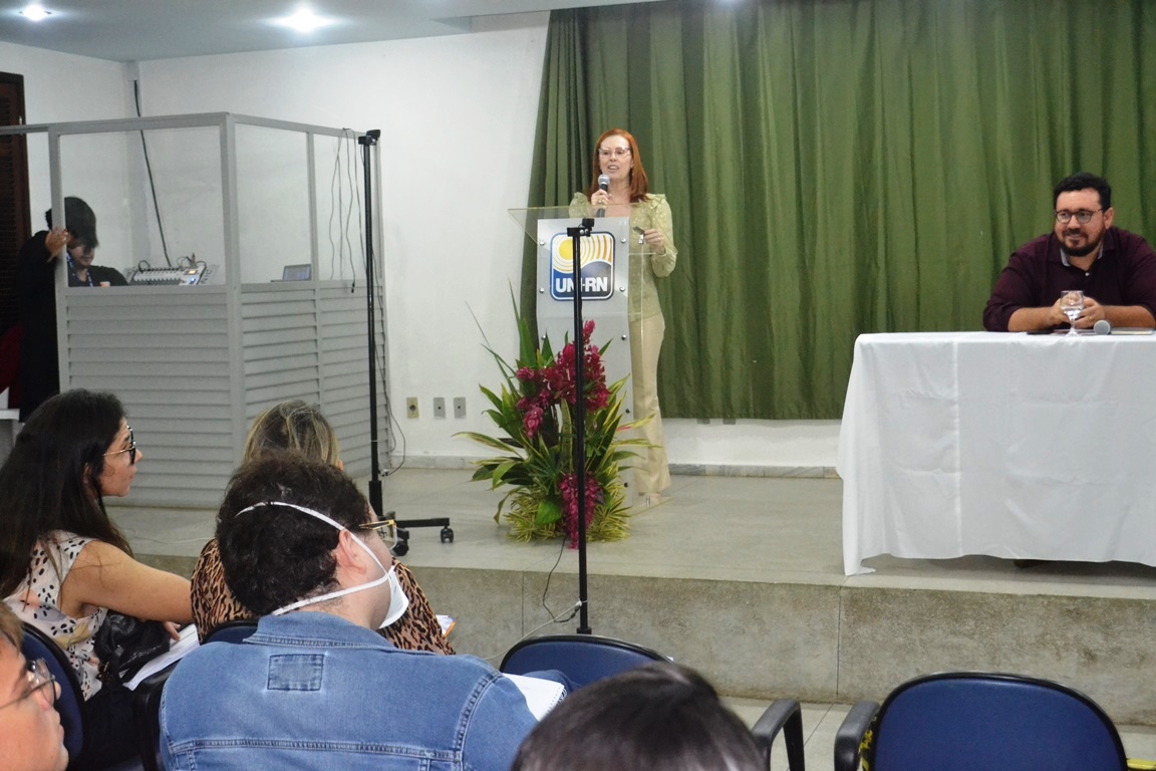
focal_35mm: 48
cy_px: 386
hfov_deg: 41.1
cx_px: 578
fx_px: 1541
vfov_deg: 28.1
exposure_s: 1/60
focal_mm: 32
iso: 3200
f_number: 4.8
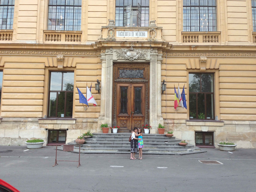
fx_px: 244
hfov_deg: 55.4
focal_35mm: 33
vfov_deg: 42.9
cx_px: 128
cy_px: 96
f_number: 2.4
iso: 50
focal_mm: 4.13
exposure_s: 1/123
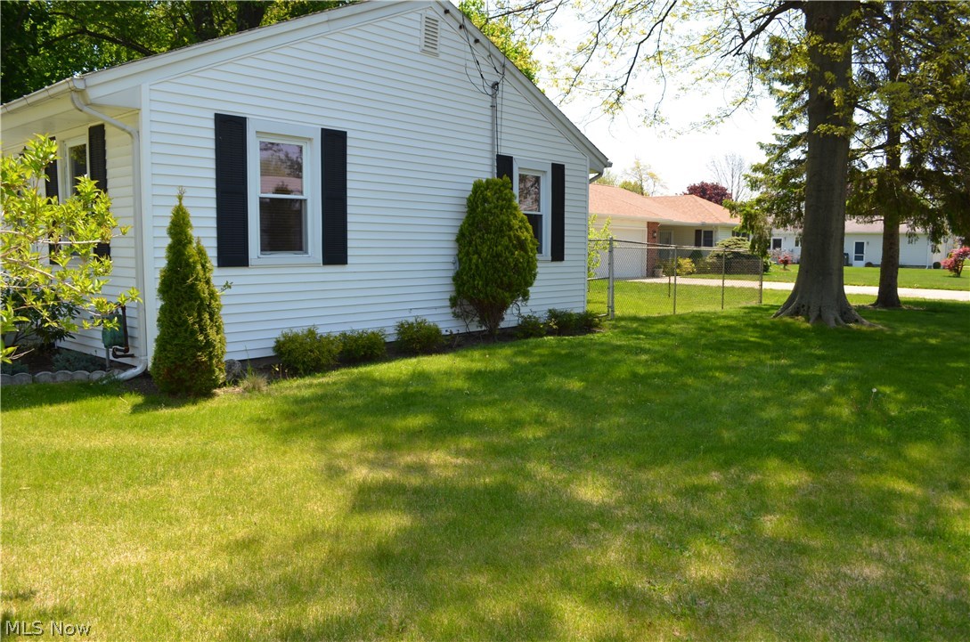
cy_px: 321
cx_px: 485
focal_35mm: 27
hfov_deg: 67.5
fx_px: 726
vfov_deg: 47.7
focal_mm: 18
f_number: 6.3
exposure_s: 1/200
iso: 100
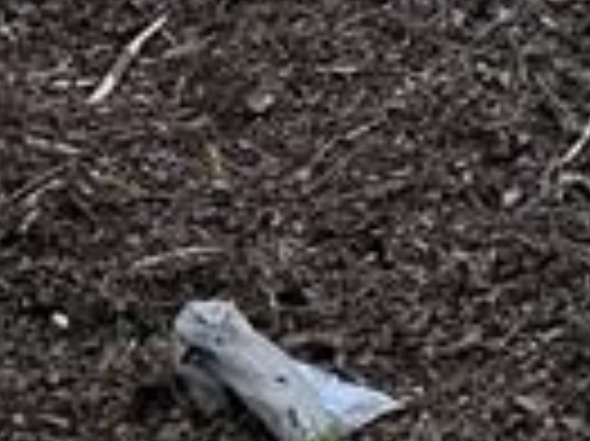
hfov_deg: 9.9
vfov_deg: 6.9
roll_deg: +0.9
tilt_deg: -6.0
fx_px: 3201
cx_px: 1112
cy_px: -1004
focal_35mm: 188
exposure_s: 1/864
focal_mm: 6.86
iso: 80
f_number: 1.78
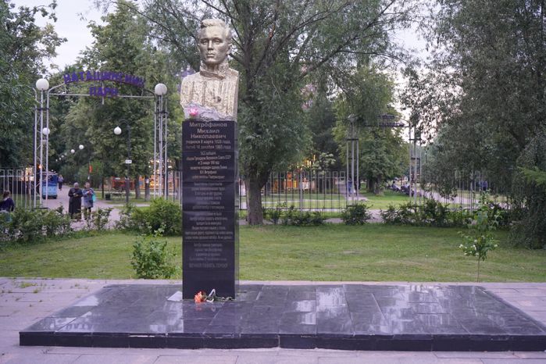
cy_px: 182
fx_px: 698
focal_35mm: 46
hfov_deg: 42.7
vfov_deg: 29.2
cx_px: 273
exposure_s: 1/160
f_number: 4.5
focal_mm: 46
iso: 5000
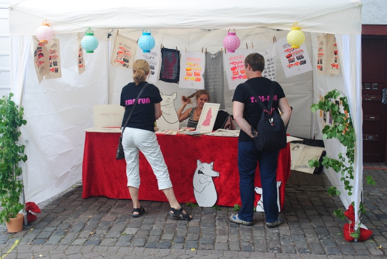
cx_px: 194
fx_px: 484
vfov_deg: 29.9
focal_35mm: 45
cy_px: 130
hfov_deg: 43.6
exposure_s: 1/60
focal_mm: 30
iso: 200
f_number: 7.1
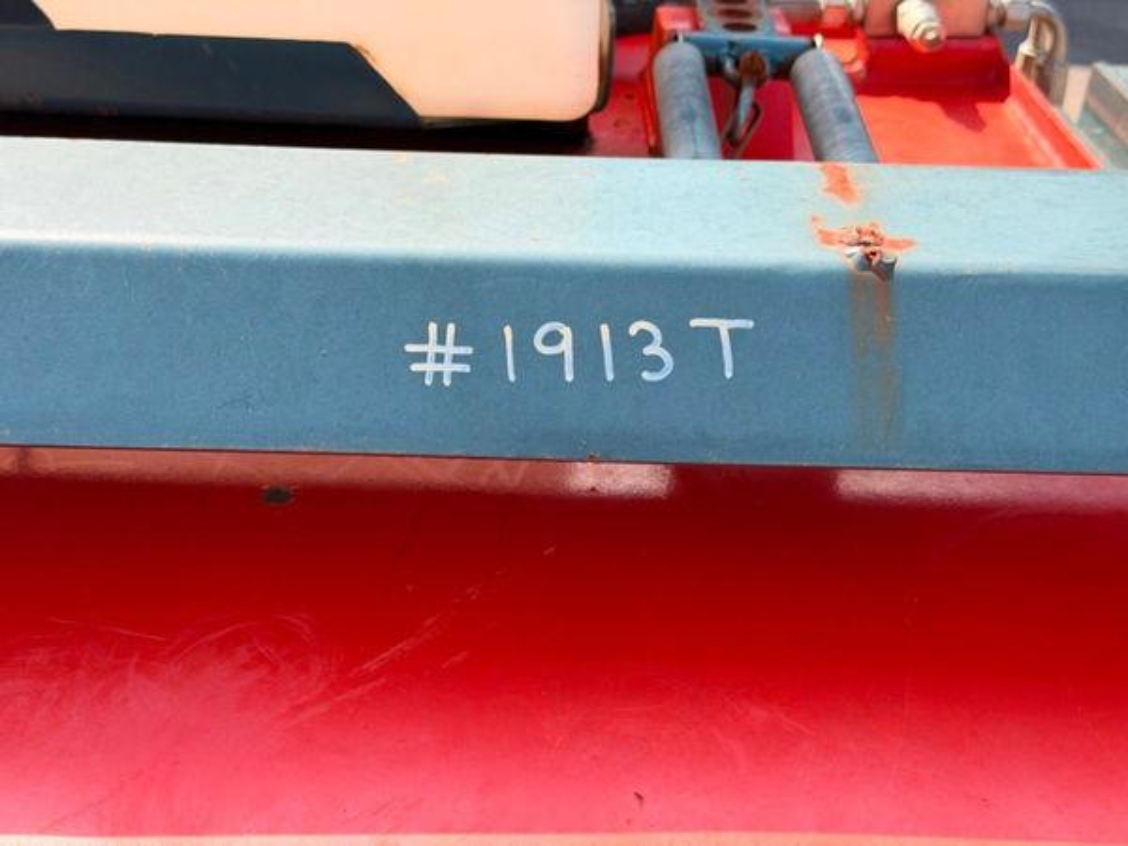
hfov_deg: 39.7
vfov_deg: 30.3
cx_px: 564
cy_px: 423
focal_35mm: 48
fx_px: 1564
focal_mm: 6.76
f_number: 1.78
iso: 100
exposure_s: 1/2762
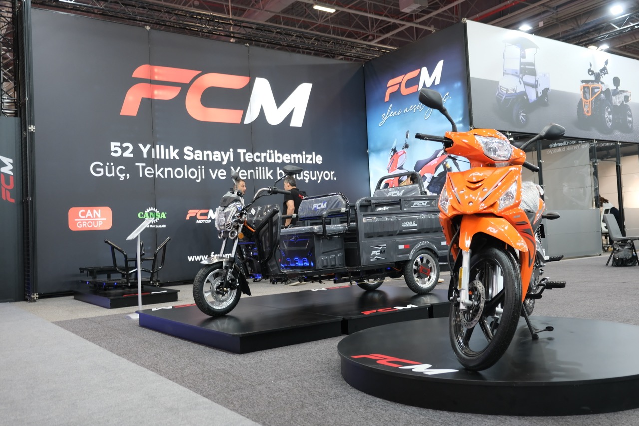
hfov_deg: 60.3
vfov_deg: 42.3
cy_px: 213
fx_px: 550
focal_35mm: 31
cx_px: 320
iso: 640
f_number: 3.2
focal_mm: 20.5
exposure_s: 1/100
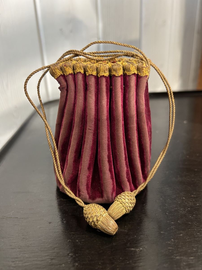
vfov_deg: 67.3
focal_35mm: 26
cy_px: 135
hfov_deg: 53.1
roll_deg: +2.4
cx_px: 101
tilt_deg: -23.0
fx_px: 202
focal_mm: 5.7
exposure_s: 1/50
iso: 200
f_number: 1.5
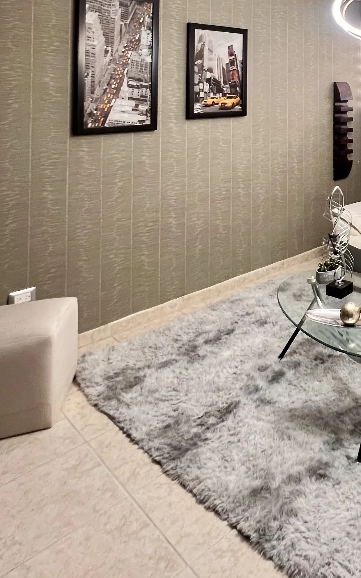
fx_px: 441
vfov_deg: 58.5
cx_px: 393
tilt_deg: +2.4
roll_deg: +0.6
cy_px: 76
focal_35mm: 28
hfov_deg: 37.6
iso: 320
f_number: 1.8
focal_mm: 1.57
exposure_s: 1/60
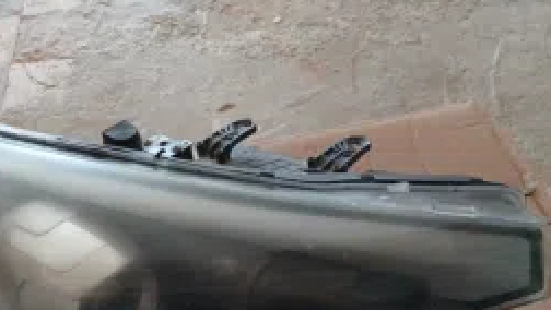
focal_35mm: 45
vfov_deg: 26.5
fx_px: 658
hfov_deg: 44.2
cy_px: 194
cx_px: 151
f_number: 1.8
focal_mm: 3.98
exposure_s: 1/33.3
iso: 250
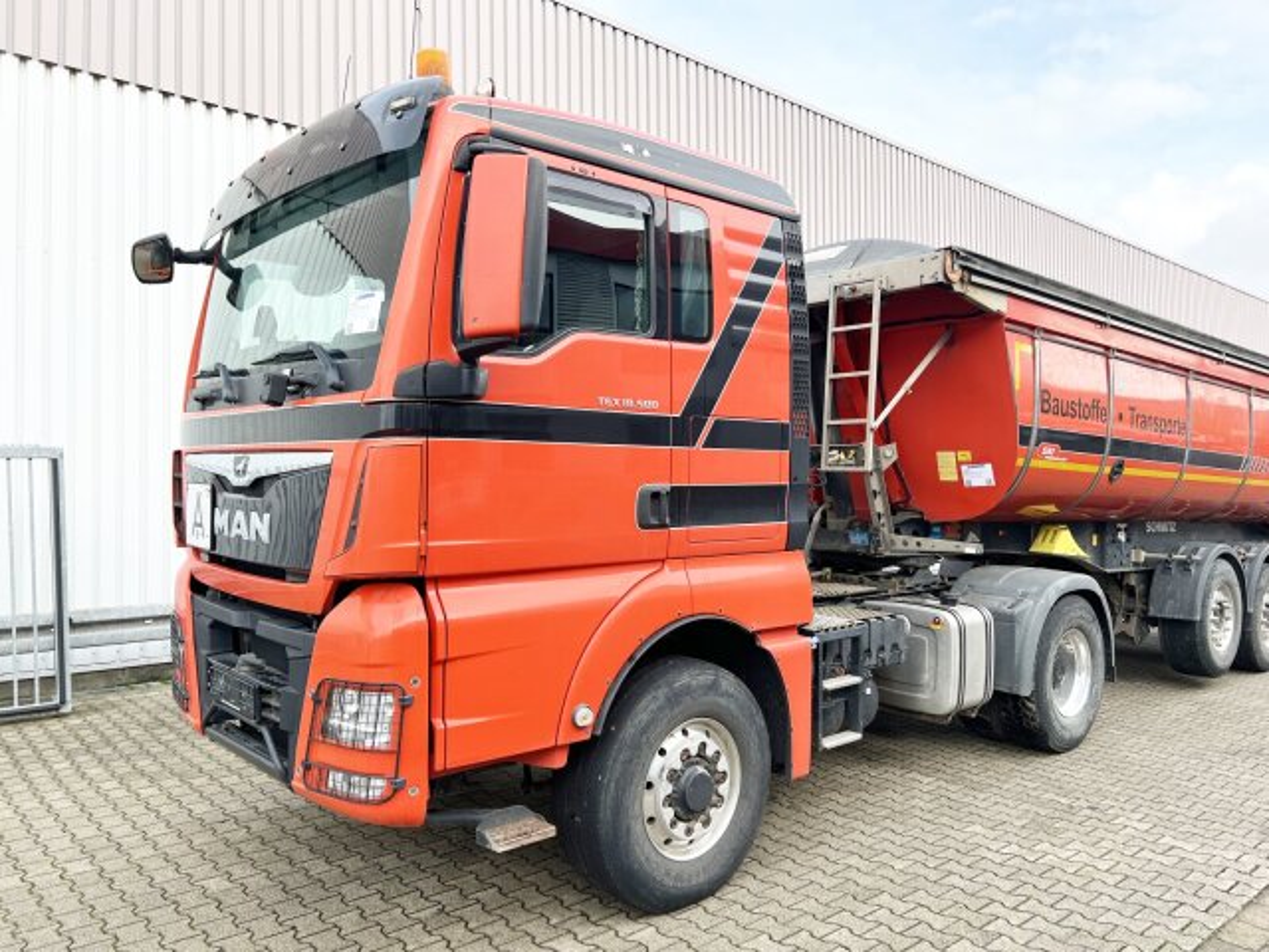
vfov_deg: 53.1
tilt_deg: +1.3
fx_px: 953
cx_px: 634
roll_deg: +0.4
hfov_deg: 67.3
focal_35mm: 26
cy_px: 476
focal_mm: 5.7
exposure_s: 1/775
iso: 50
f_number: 1.5
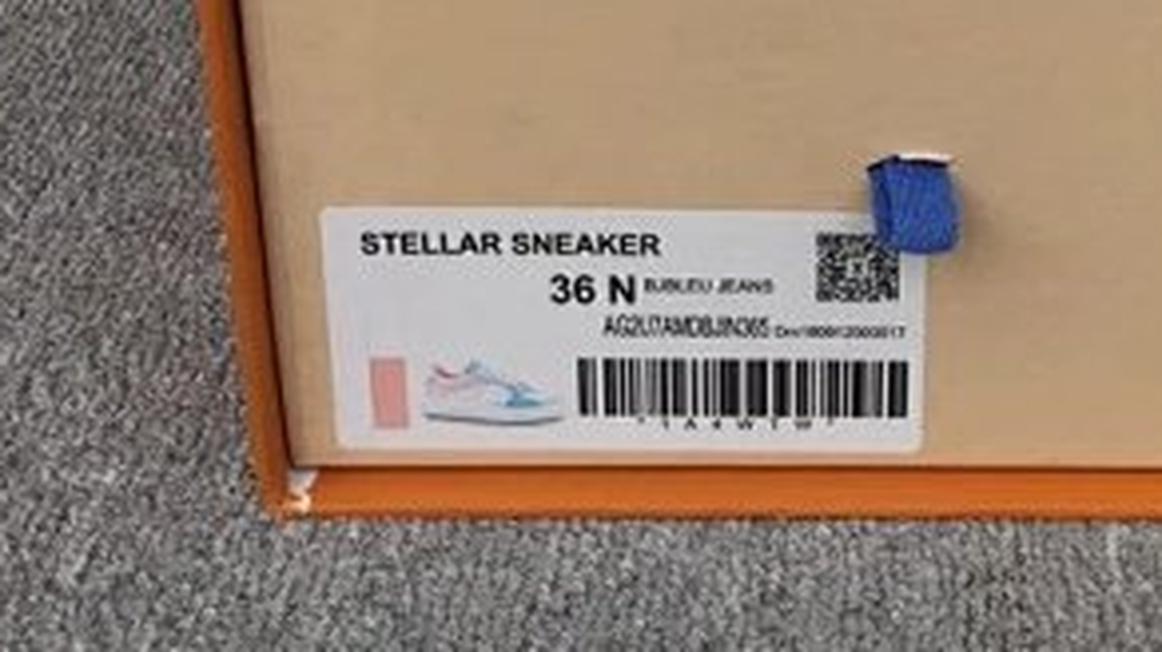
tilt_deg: -20.8
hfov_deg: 28.1
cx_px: 899
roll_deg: -0.9
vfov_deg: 15.2
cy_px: -294
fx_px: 2279
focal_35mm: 74
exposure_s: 1/100
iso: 25
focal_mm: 3.3
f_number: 2.4
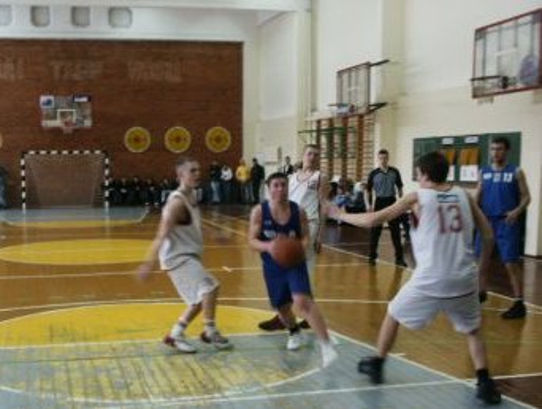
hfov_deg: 52.5
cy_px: 204
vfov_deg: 40.8
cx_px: 271
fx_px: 549
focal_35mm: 35
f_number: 3
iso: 125
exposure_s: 1/45
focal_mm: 7.18
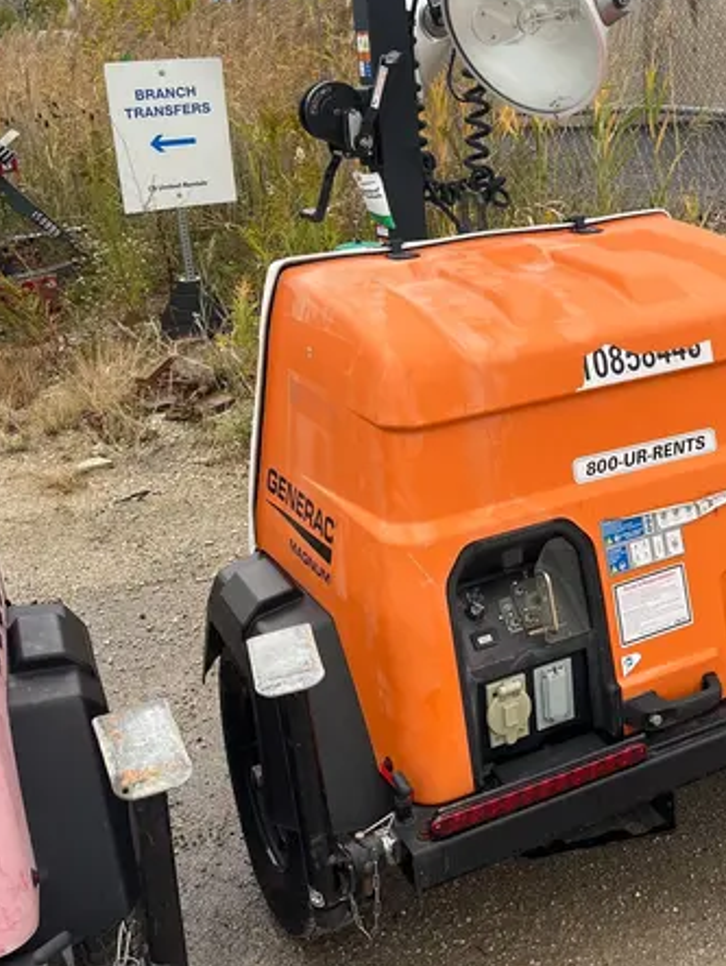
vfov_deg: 43.4
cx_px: 586
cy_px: 348
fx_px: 1201
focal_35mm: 43
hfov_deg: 32.7
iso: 50
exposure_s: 1/371
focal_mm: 5.1
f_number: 1.6
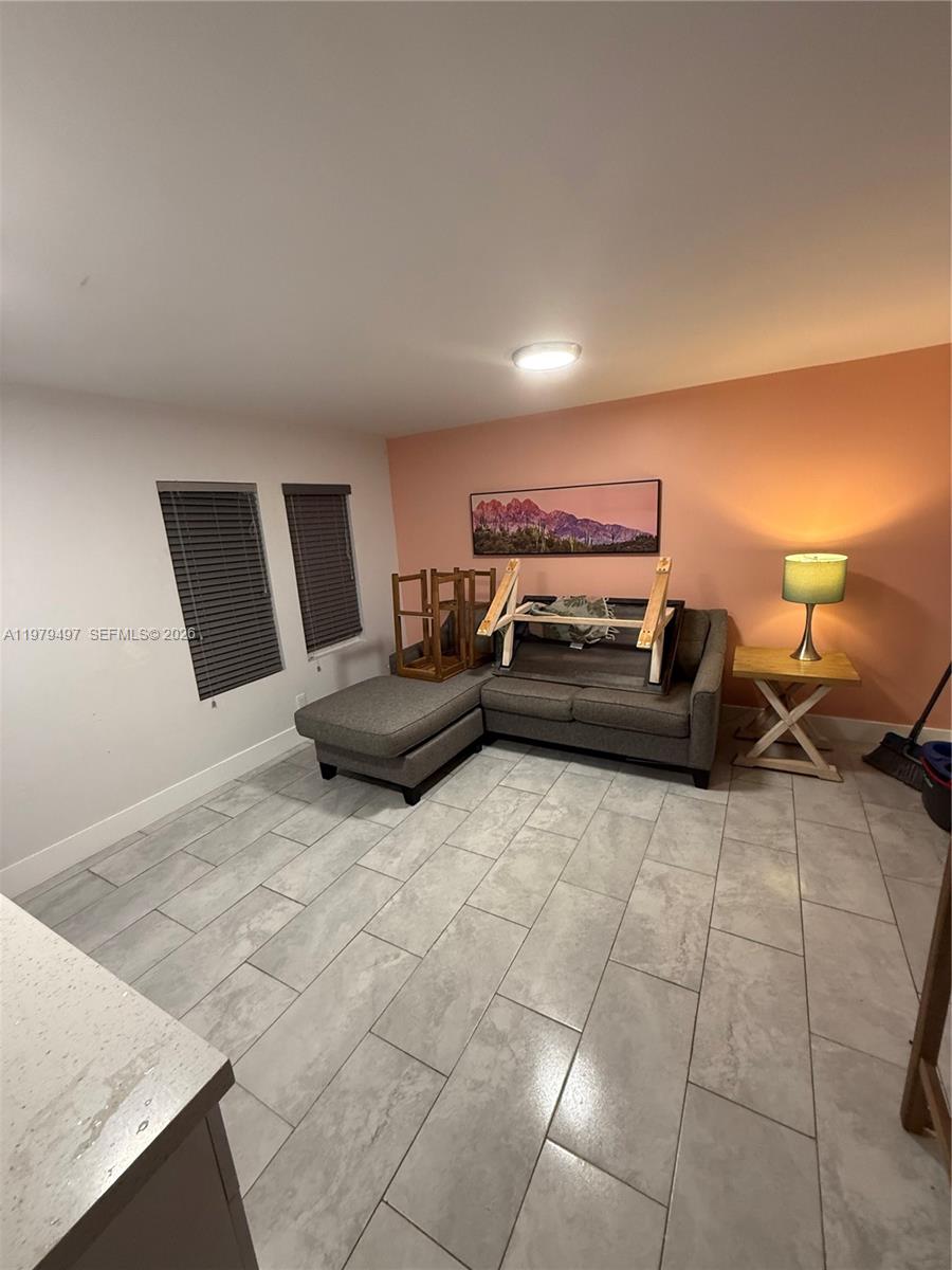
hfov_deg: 85.7
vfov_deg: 102.1
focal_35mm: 14
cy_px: 635
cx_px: 476
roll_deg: +4.9
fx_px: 513
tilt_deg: -12.6
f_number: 2.2
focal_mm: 2.22
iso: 320
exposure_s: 1/60
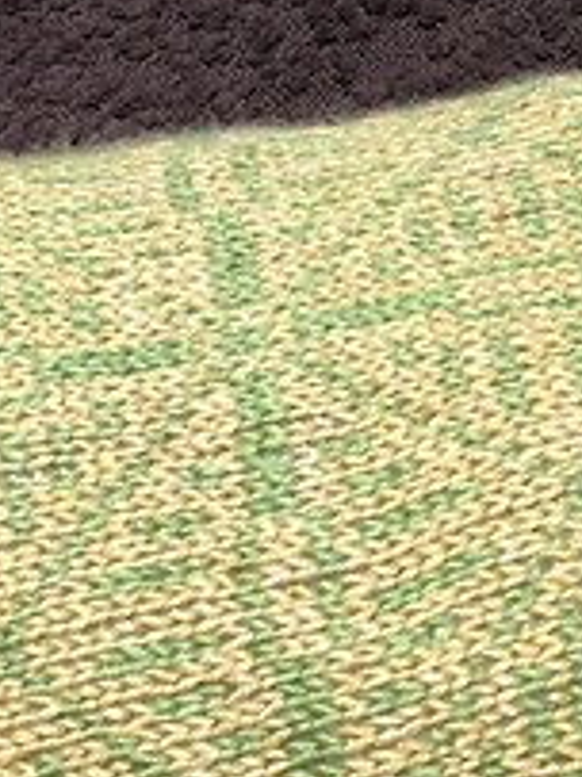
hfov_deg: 14.2
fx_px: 2334
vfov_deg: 18.9
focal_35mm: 104
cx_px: 318
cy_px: 433
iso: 64
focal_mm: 4.12
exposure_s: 1/20
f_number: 2.4
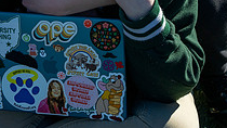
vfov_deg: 7.5
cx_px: 98
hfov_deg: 13.7
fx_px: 945
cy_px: -101
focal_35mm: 157
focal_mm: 70
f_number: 5
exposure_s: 1/2000
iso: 250
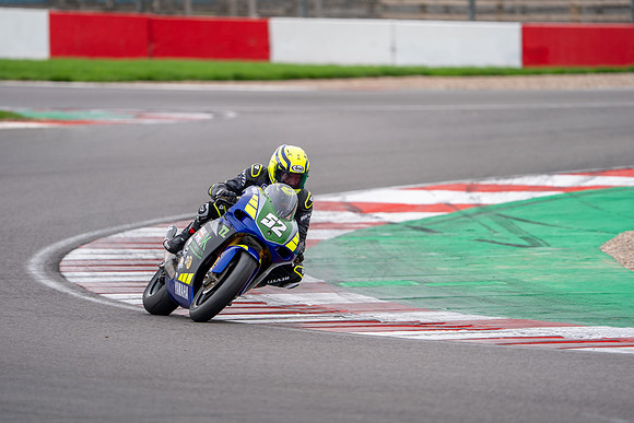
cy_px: 212
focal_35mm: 400
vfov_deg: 3.4
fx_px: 7053
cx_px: 317
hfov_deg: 5.1
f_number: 4.5
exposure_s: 1/500
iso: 200
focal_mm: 400
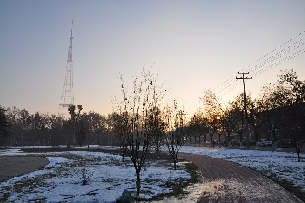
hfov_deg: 70.5
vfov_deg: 50.3
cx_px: 152
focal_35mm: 26
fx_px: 216
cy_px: 102
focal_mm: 17
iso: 200
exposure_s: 1/320
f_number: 8
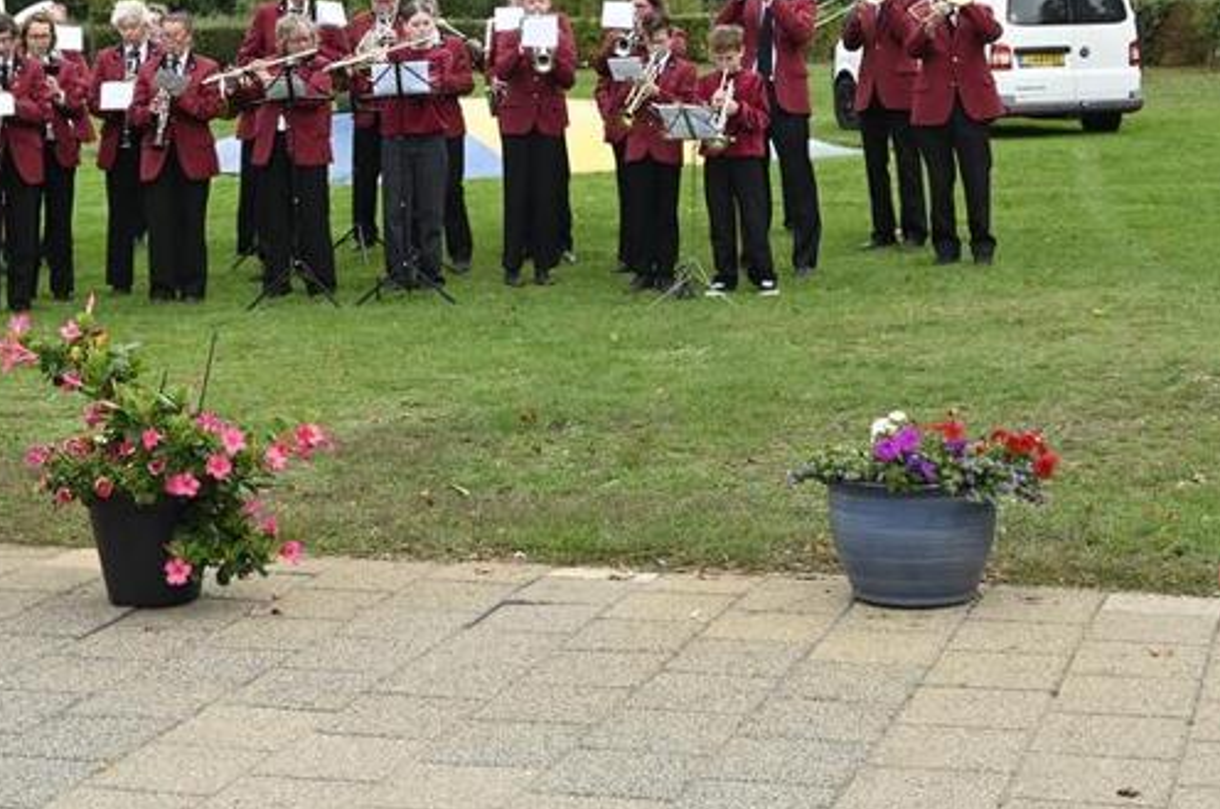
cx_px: 590
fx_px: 2436
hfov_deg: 28.1
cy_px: 14
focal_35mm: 72
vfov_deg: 18.4
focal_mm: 36
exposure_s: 1/250
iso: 400
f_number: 8
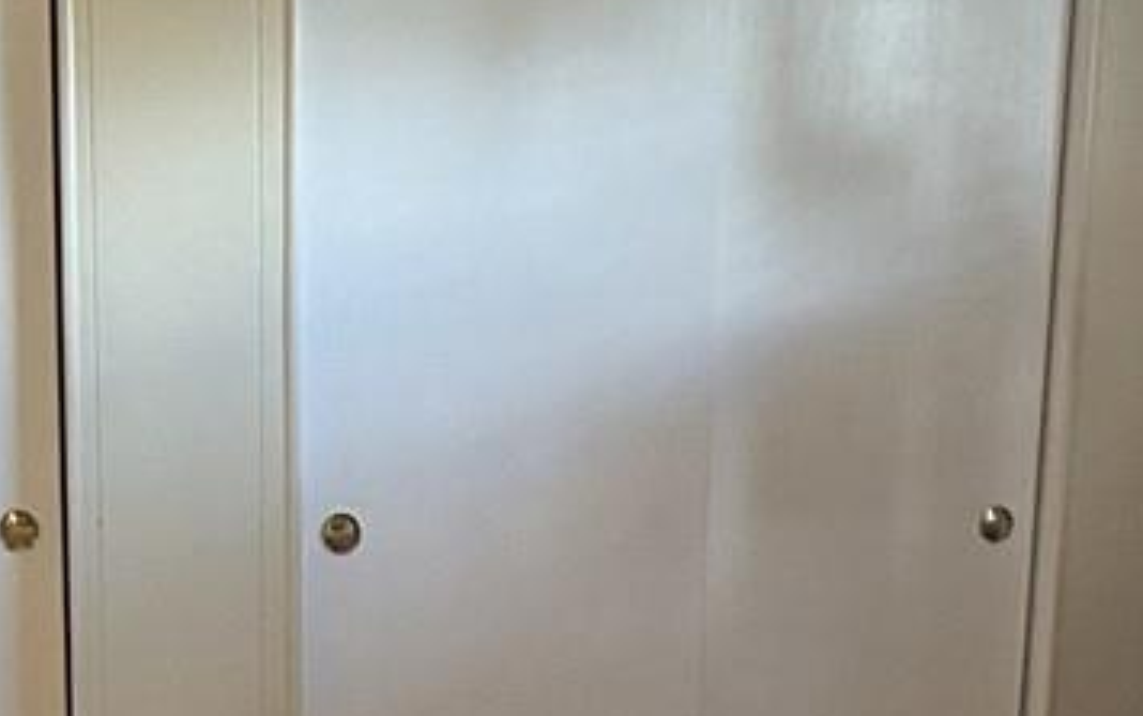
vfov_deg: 9.2
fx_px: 4301
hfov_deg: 15.1
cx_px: 552
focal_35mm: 138
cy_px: 1172
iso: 100
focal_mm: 3
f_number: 1.8
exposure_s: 1/60
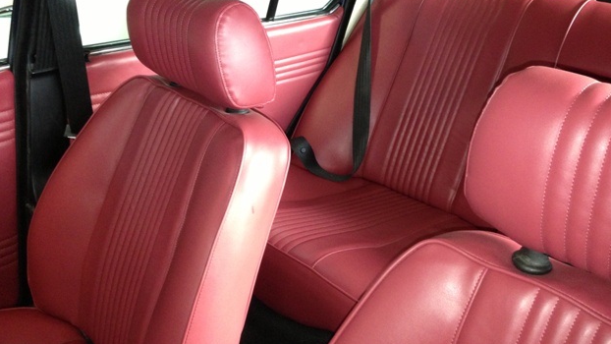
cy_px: 119
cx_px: 312
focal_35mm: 37
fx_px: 599
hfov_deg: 54.0
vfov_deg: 31.8
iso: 320
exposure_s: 1/17
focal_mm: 4.13
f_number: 2.4
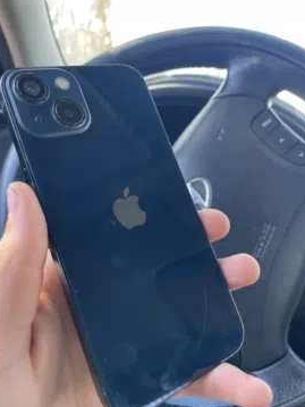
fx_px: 341
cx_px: 145
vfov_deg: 61.7
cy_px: 204
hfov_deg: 48.2
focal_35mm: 29
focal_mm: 4.2
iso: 100
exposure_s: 1/121
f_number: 1.6
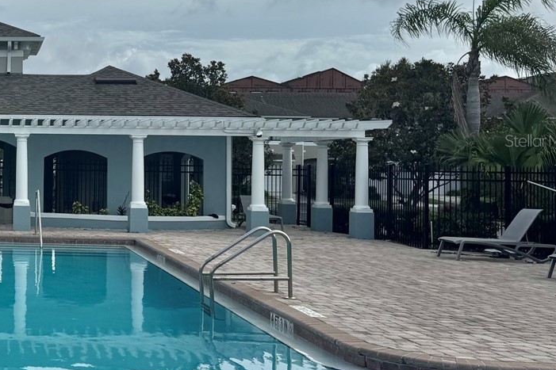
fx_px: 880
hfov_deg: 31.2
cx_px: -55
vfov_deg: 23.7
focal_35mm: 57
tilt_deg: +0.0
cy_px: 140
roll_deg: -0.9
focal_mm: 6.76
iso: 80
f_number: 1.78
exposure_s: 1/9009
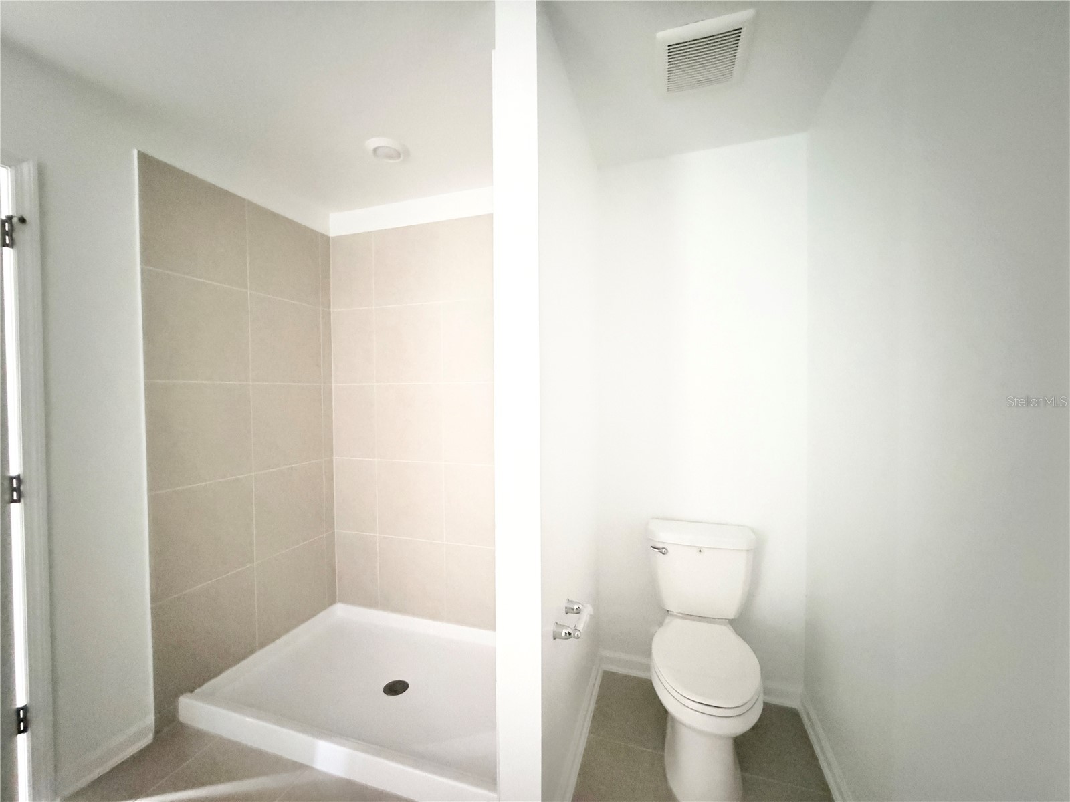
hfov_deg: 102.1
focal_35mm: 14
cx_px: 535
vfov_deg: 85.7
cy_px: 401
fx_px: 433
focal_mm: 2.22
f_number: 2.2
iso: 2500
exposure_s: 1/19
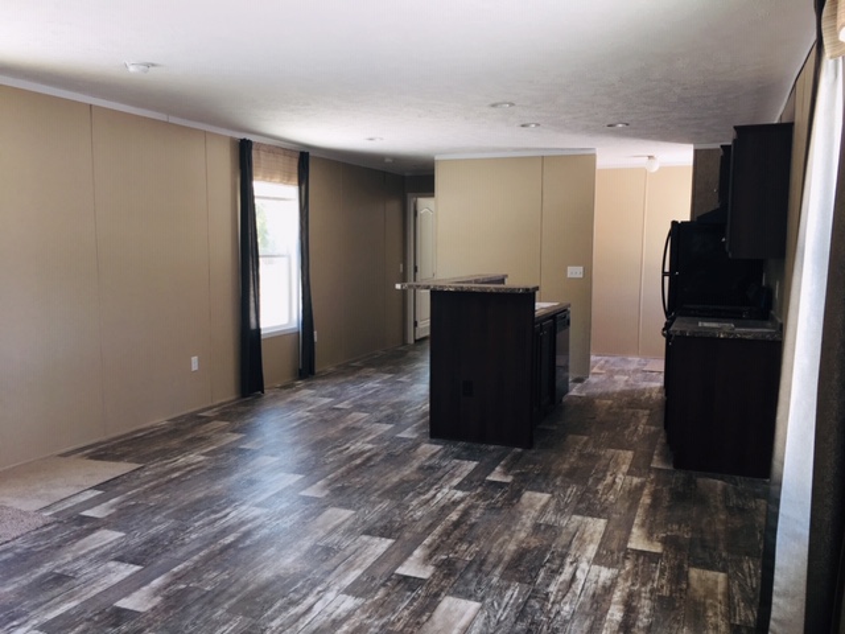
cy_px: 317
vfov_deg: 48.2
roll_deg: -0.6
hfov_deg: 61.7
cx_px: 422
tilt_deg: -7.0
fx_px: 708
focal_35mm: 29
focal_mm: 4.15
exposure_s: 1/30
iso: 25
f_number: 2.2
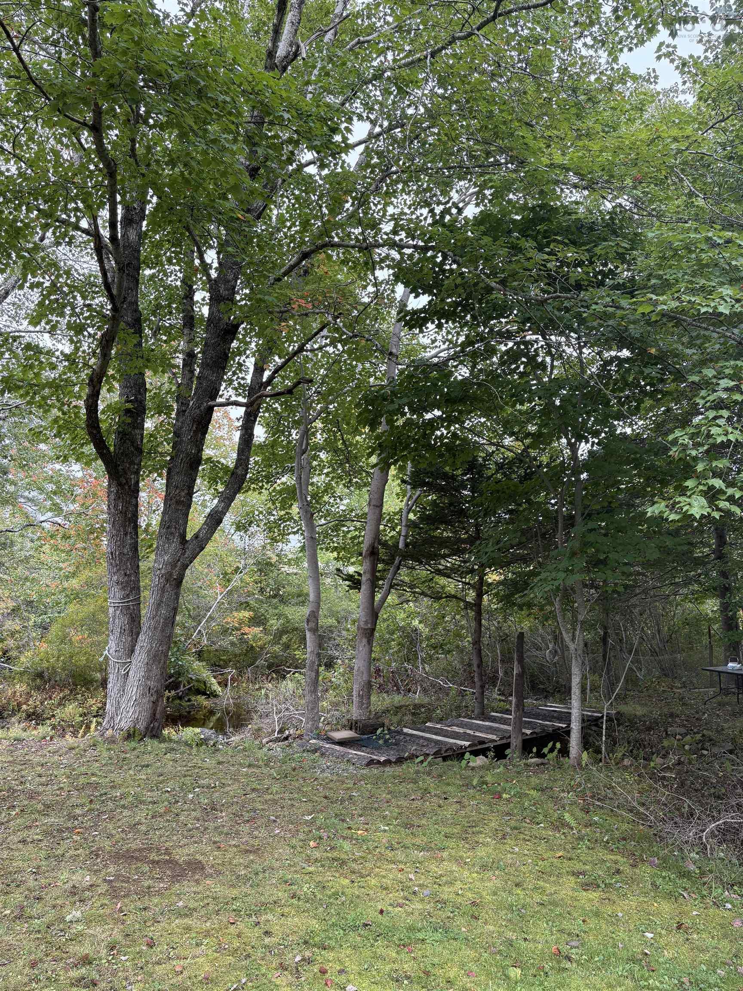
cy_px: 496
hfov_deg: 53.1
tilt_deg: +8.2
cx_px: 372
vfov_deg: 67.3
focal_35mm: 26
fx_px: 744
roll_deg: +0.2
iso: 64
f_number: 1.6
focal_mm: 5.96
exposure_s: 1/375
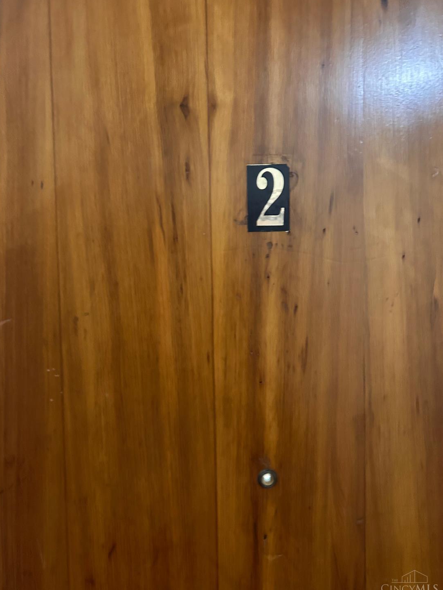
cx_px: 214
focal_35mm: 27
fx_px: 461
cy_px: 296
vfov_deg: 65.3
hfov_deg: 51.3
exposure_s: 1/30
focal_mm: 5.7
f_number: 1.5
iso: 640
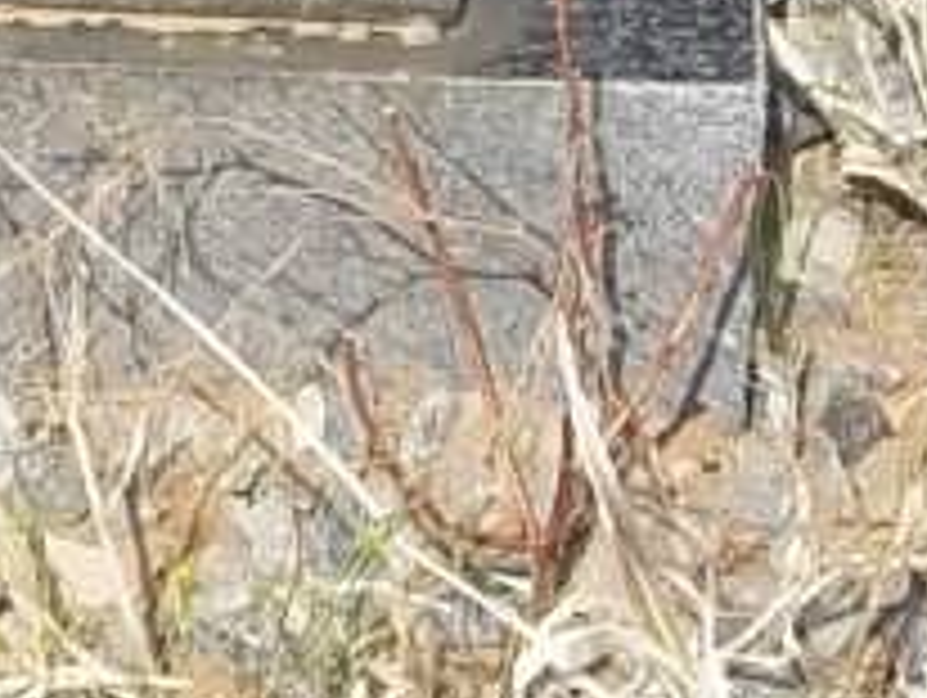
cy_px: -779
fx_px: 7802
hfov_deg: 6.6
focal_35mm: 291
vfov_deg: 5.0
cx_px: -778
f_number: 3.6
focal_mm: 8.8
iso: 80
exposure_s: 1/640
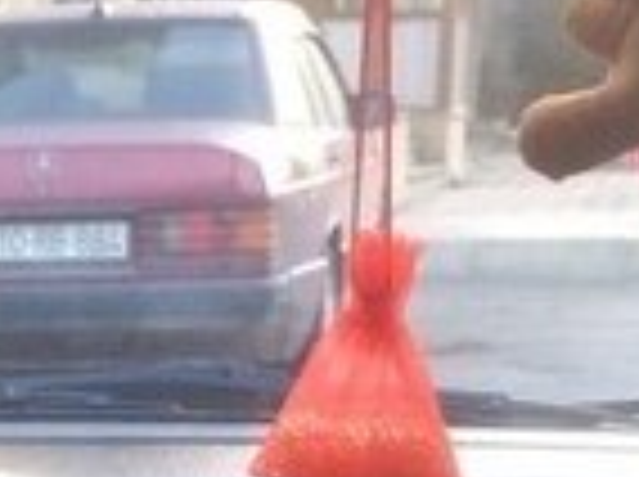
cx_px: 94
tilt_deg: -17.4
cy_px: 916
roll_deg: +1.2
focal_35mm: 135
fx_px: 2488
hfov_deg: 14.5
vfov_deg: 10.2
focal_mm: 4.15
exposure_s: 1/33
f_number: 2.2
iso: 125
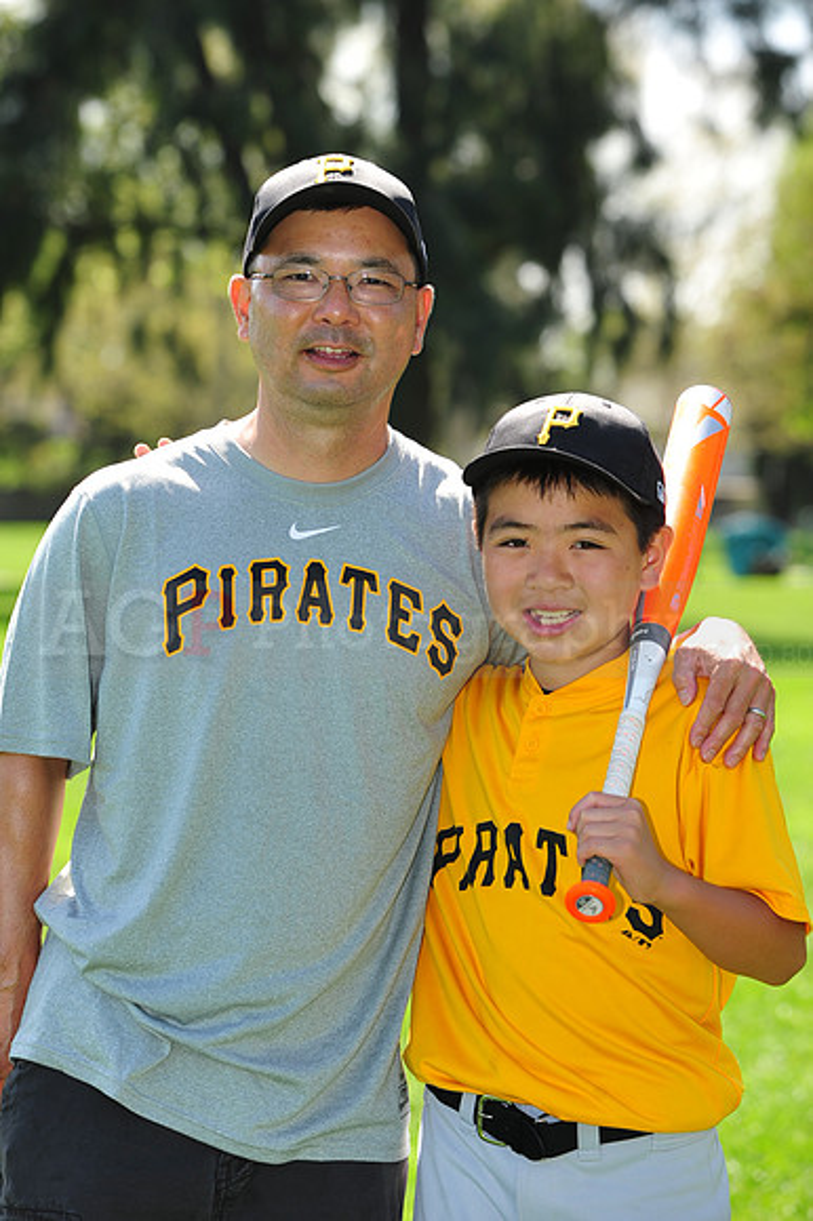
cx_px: 406
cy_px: 610
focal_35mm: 135
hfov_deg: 10.1
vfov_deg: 15.2
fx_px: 4578
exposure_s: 1/250
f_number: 7.1
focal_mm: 135
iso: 200
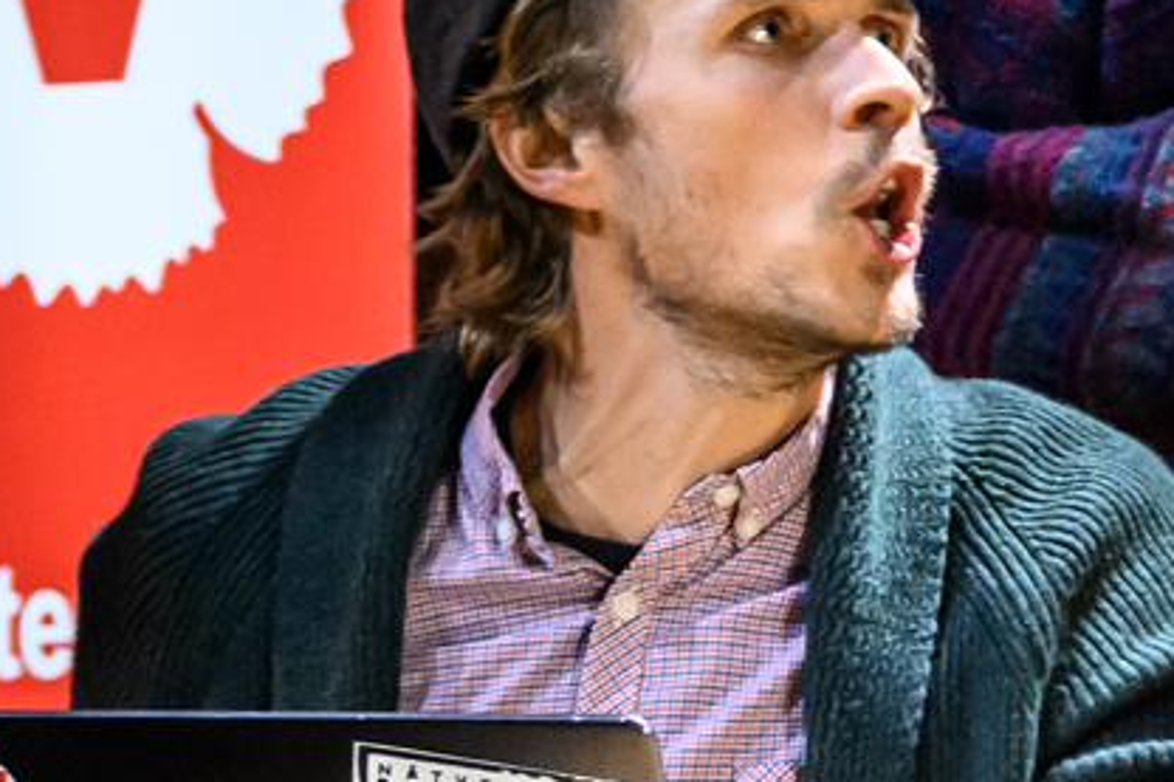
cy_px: 292
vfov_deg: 3.9
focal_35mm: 352
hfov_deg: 5.5
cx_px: 3330
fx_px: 11474
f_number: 4
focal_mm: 59
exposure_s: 1/200
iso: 5000
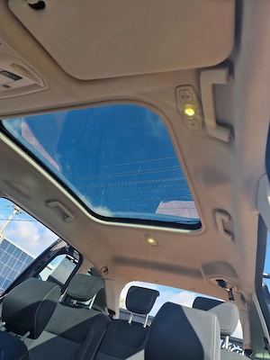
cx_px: 135
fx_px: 239
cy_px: 180
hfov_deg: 58.9
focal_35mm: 23
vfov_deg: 73.9
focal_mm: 6.4
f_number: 1.8
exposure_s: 1/294
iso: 50
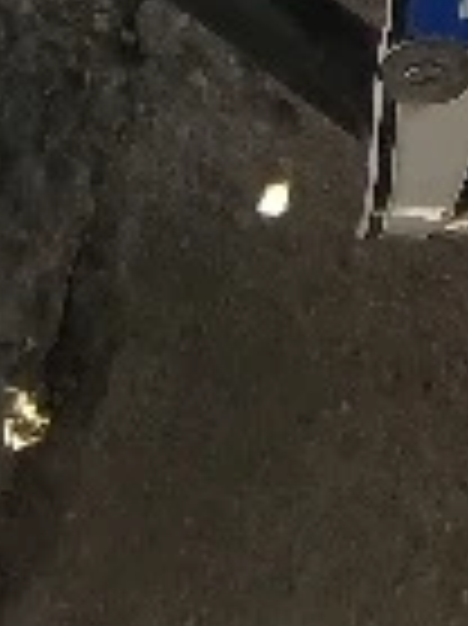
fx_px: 3376
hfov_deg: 7.6
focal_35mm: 187
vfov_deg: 8.6
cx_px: 968
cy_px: -1338
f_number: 1.8
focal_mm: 3.98
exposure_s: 1/101
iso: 40
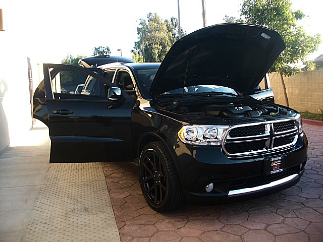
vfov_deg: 39.7
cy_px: 121
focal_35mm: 36
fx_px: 336
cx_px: 162
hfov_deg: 51.4
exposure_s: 1/80
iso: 50
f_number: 2.8
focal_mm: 6.3
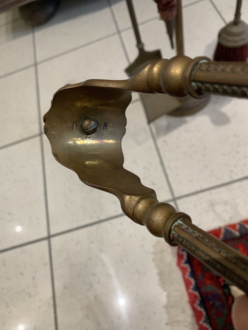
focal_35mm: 26
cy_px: 165
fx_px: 248
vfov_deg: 67.3
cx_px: 124
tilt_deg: -60.2
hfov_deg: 53.1
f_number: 1.8
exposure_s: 1/50
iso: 80
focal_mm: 4.25
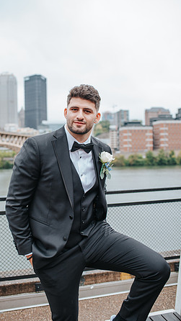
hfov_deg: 31.9
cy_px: 160
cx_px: 74
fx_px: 316
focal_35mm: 37
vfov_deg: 54.0
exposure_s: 1/250
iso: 280
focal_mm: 35
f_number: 2.8
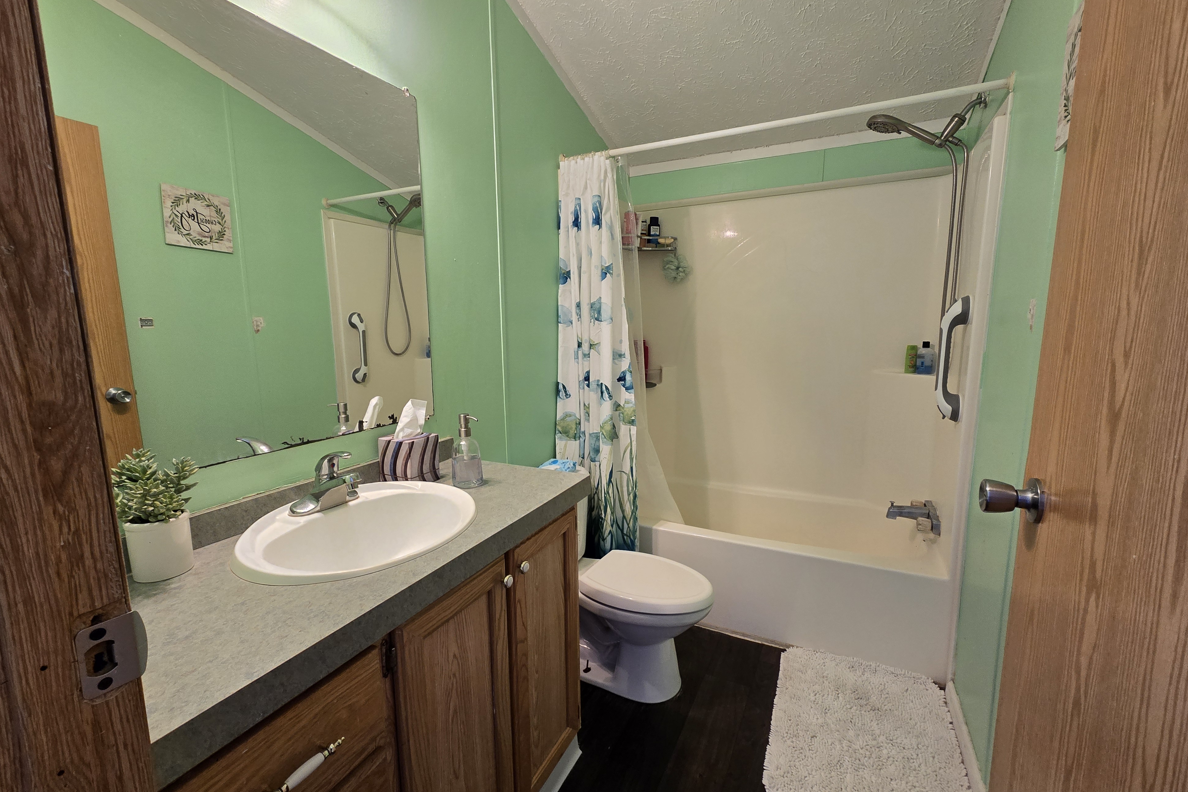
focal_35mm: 14
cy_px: 404
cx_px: 584
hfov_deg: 104.2
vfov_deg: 81.2
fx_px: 462
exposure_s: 1/60
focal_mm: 2.2
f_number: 2.2
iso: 125
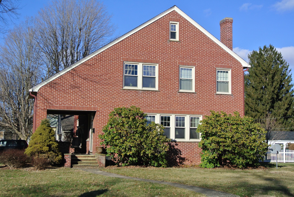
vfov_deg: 25.2
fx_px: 442
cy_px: 98
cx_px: 147
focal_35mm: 54
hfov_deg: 36.8
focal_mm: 20.3
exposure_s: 1/640
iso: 100
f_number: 5
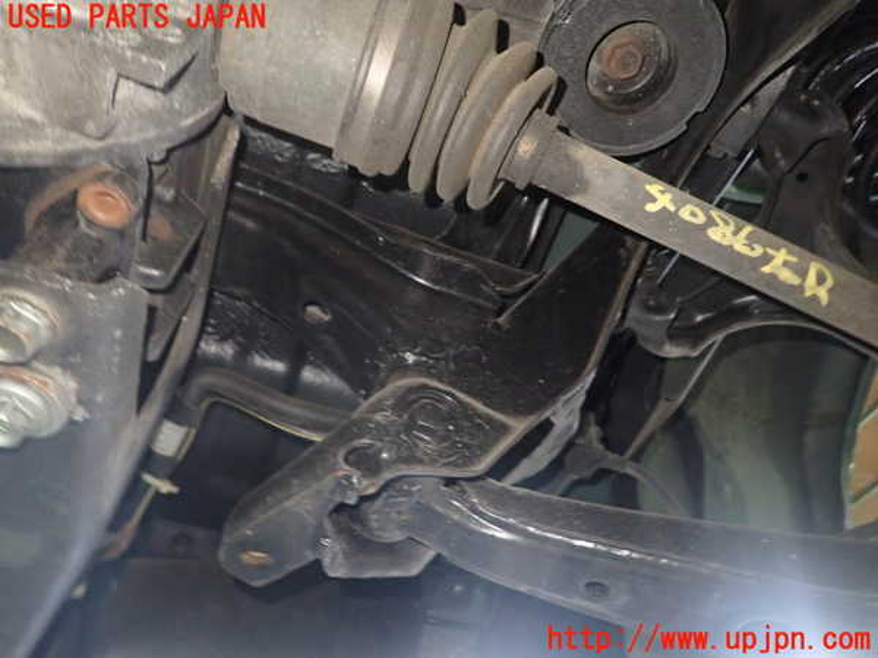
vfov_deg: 54.9
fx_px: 634
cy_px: 329
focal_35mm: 25
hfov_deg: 69.4
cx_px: 439
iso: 800
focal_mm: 4.5
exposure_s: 1/15
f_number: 2
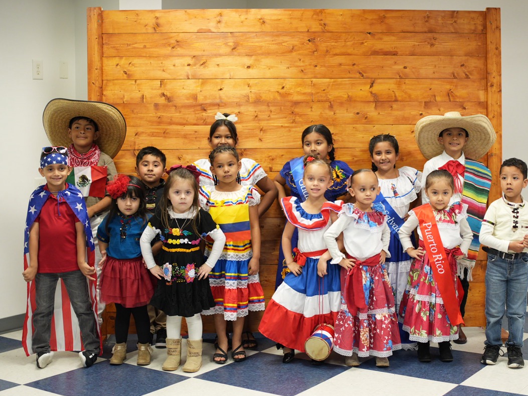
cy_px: 200
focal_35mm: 57
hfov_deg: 33.8
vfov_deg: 25.7
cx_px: 285
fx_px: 870
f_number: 1.8
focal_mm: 35
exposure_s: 1/250
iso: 1000
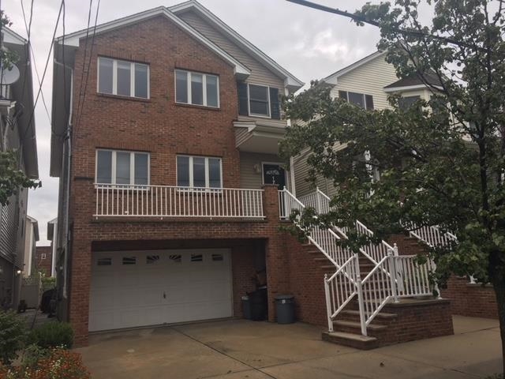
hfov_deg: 61.7
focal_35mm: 29
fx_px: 423
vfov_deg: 48.2
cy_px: 190
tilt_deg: +13.0
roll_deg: +2.5
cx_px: 252
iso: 25
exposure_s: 1/195
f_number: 2.2
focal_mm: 4.15
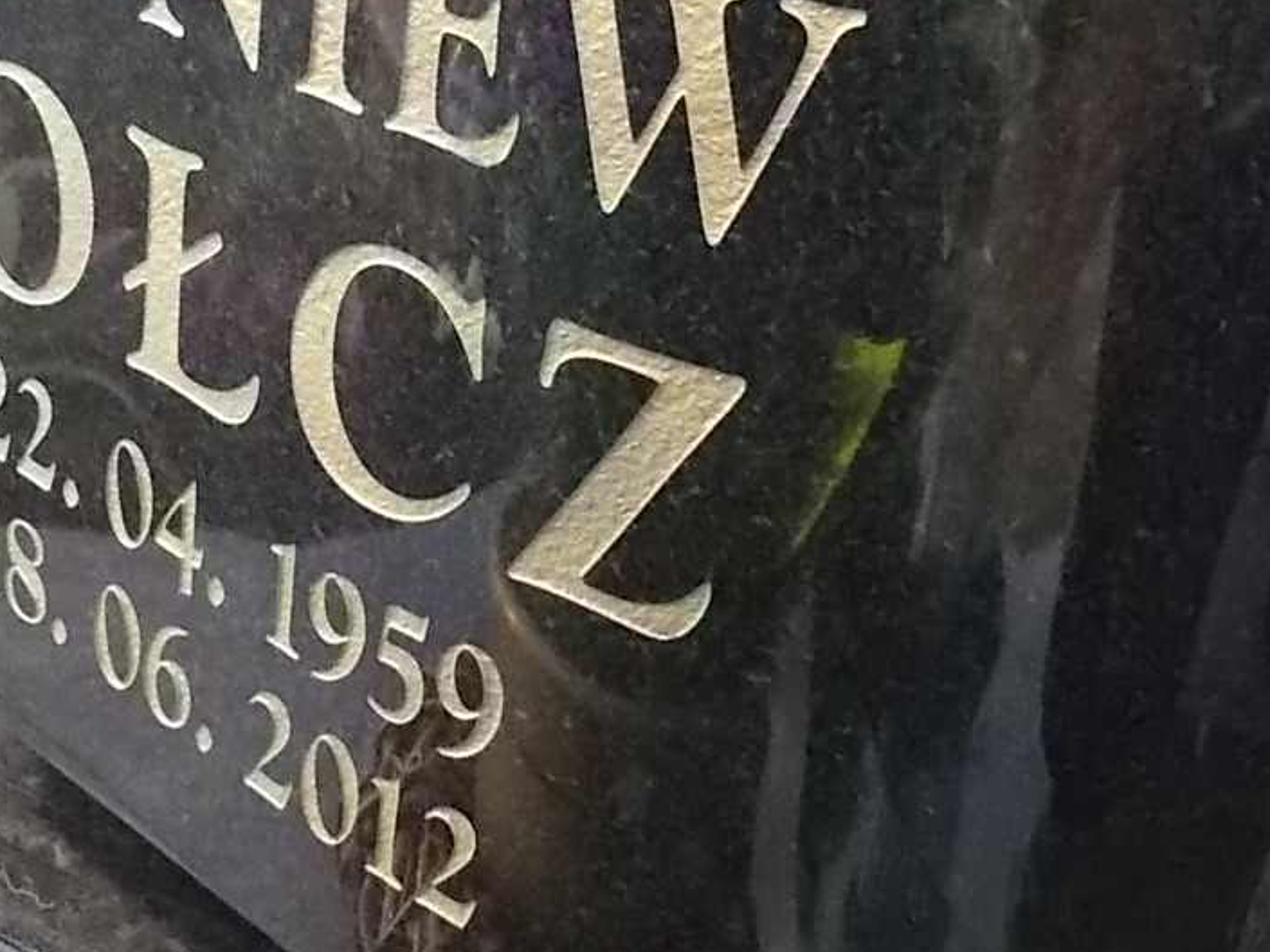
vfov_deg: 24.5
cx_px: 339
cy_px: 227
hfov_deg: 32.2
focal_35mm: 59
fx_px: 2165
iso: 400
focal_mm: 4.6
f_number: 3.2
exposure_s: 1/400
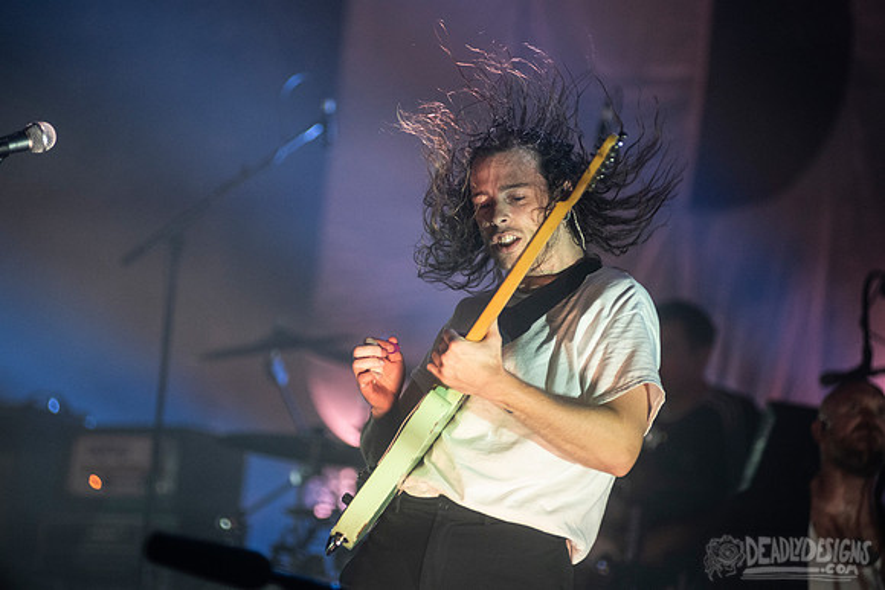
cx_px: 428
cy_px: 286
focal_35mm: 234
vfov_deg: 5.9
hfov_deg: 8.8
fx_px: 5753
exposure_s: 1/640
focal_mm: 200
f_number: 3.2
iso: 2500
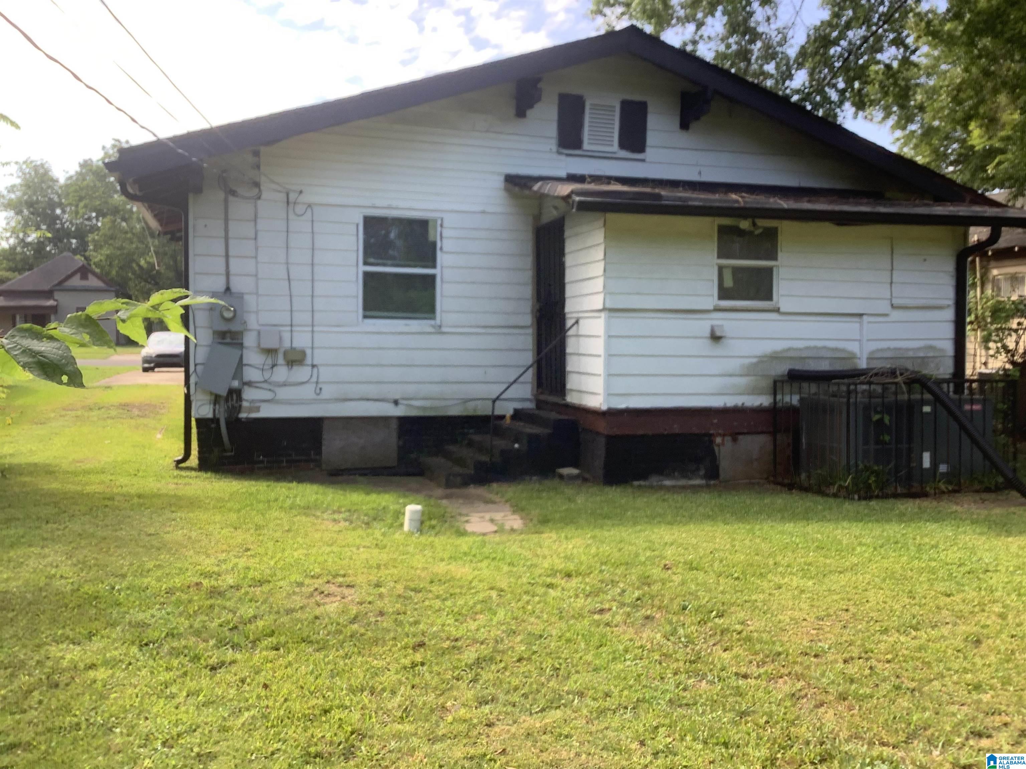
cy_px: 384
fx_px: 919
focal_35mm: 31
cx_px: 513
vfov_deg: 45.4
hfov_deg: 58.4
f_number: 2.4
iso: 25
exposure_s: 1/189
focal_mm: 3.3
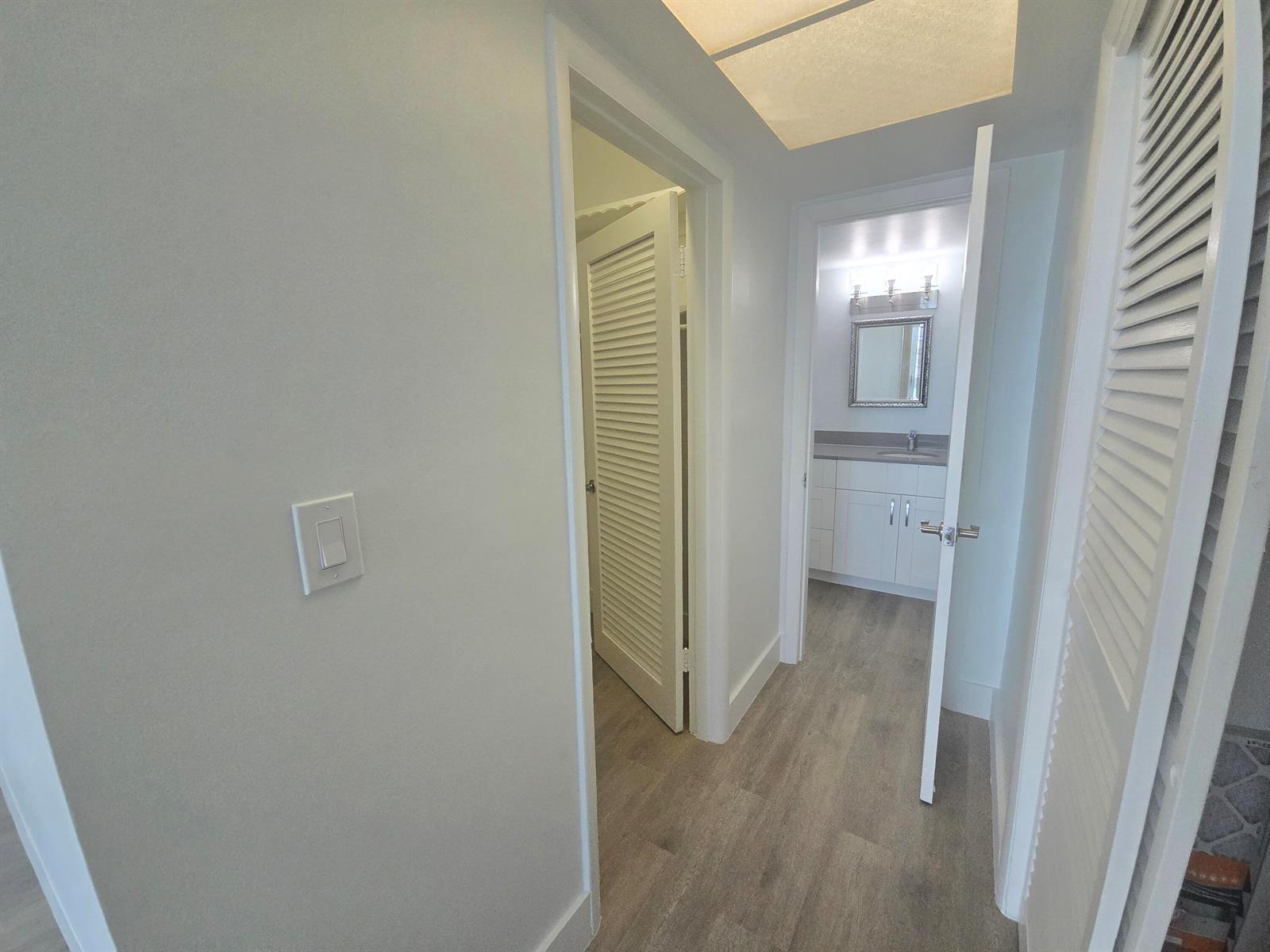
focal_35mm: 13
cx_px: 635
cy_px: 476
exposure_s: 1/359
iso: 250
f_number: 2.2
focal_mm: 2.2
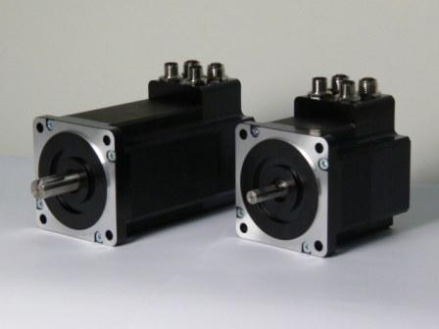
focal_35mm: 95
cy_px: 164
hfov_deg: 20.7
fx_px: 1205
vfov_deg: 15.6
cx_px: 220
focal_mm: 16
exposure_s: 1/100
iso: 200
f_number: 4.5
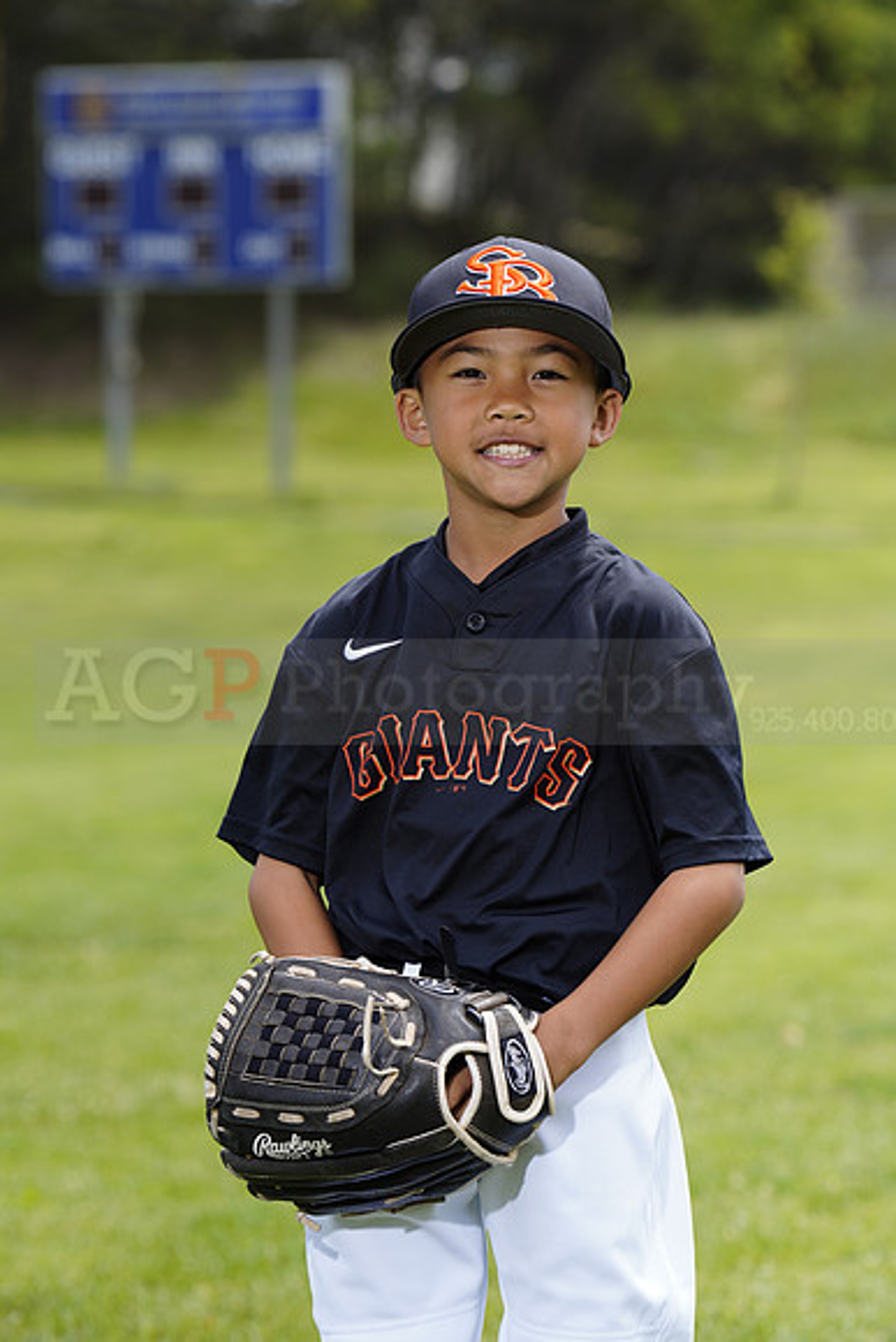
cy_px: 671
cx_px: 448
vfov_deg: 12.7
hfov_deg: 8.5
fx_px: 6044
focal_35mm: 162
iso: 100
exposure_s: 1/250
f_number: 6.3
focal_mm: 162
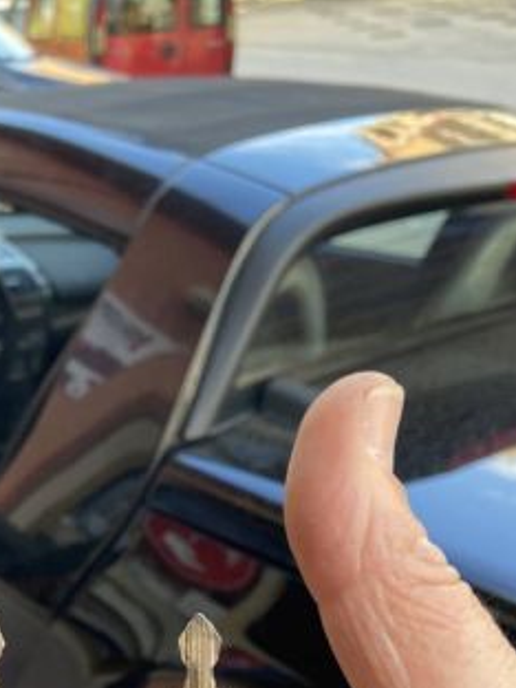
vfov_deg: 36.3
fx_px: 994
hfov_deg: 27.7
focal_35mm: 50
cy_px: 589
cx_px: 24
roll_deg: +3.6
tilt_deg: -32.5
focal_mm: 4.25
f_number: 1.8
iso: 64
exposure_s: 1/121
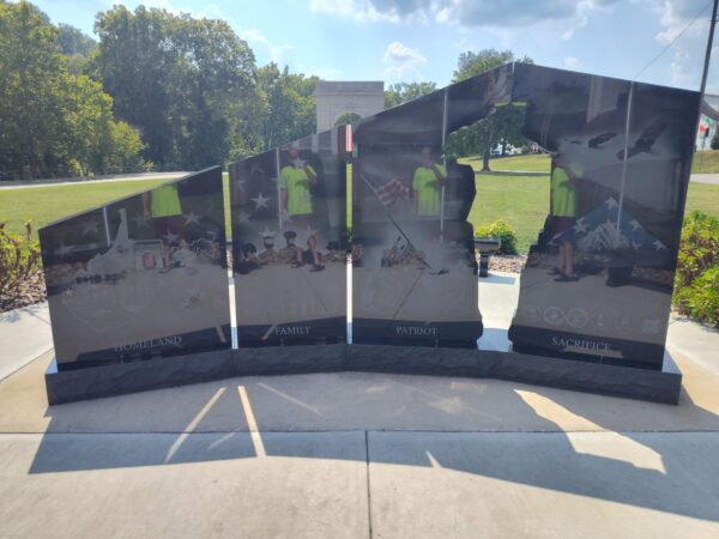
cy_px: 270
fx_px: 478
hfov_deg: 73.9
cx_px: 360
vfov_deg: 58.9
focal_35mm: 23
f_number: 1.8
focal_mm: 5.56
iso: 100
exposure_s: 1/1997
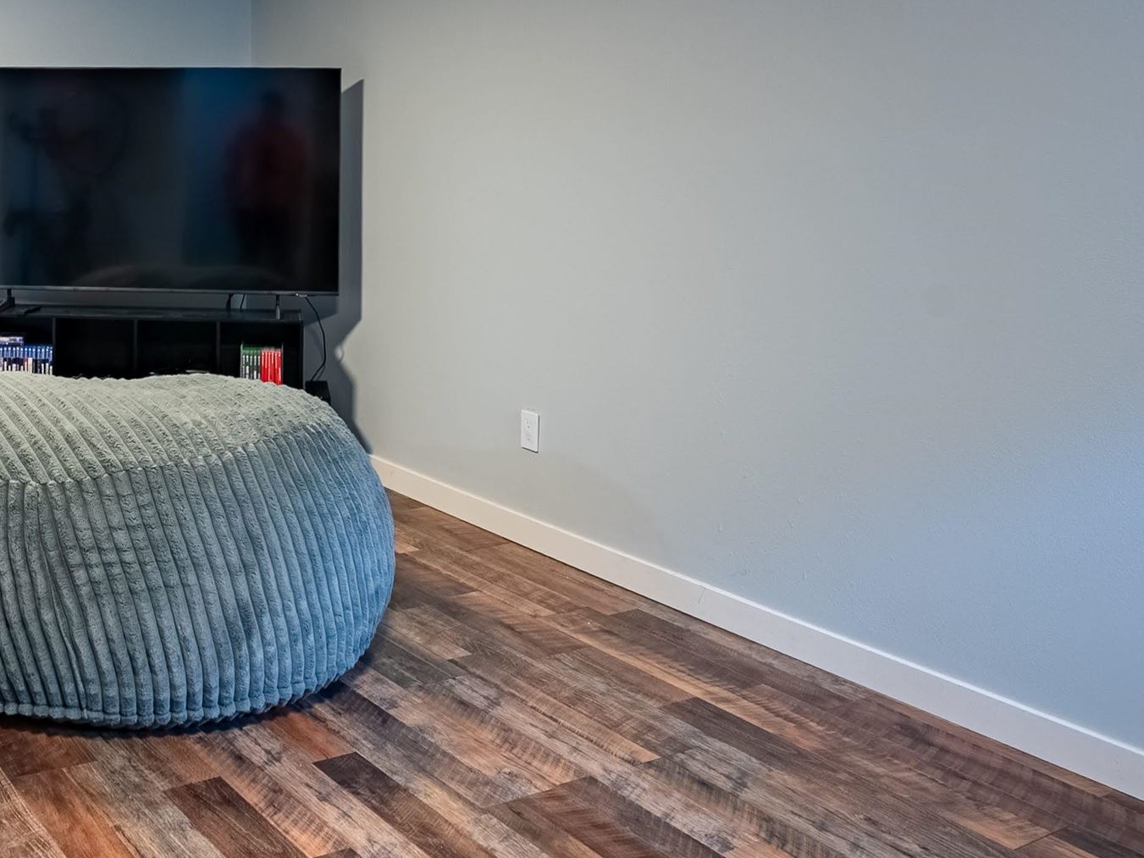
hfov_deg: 49.1
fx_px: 1157
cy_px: 227
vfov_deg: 39.7
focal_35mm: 35
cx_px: 203
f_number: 8
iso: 400
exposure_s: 1/100
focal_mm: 16
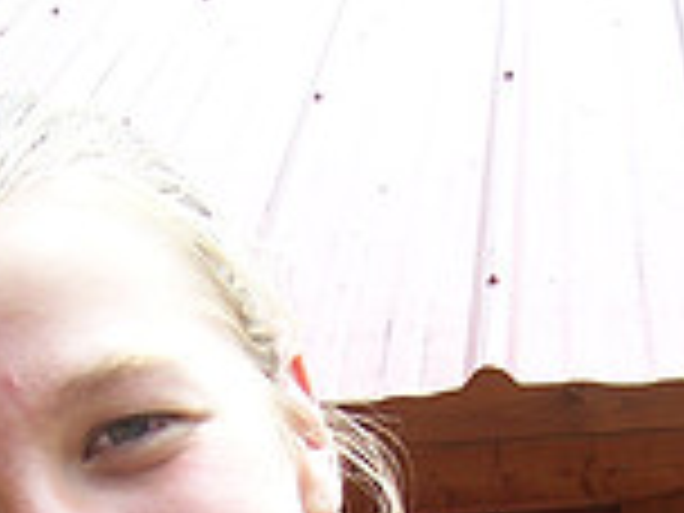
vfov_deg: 11.1
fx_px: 2490
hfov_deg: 15.5
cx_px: 126
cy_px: 866
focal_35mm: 126
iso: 80
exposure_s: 1/250
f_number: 3.4
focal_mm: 5.5
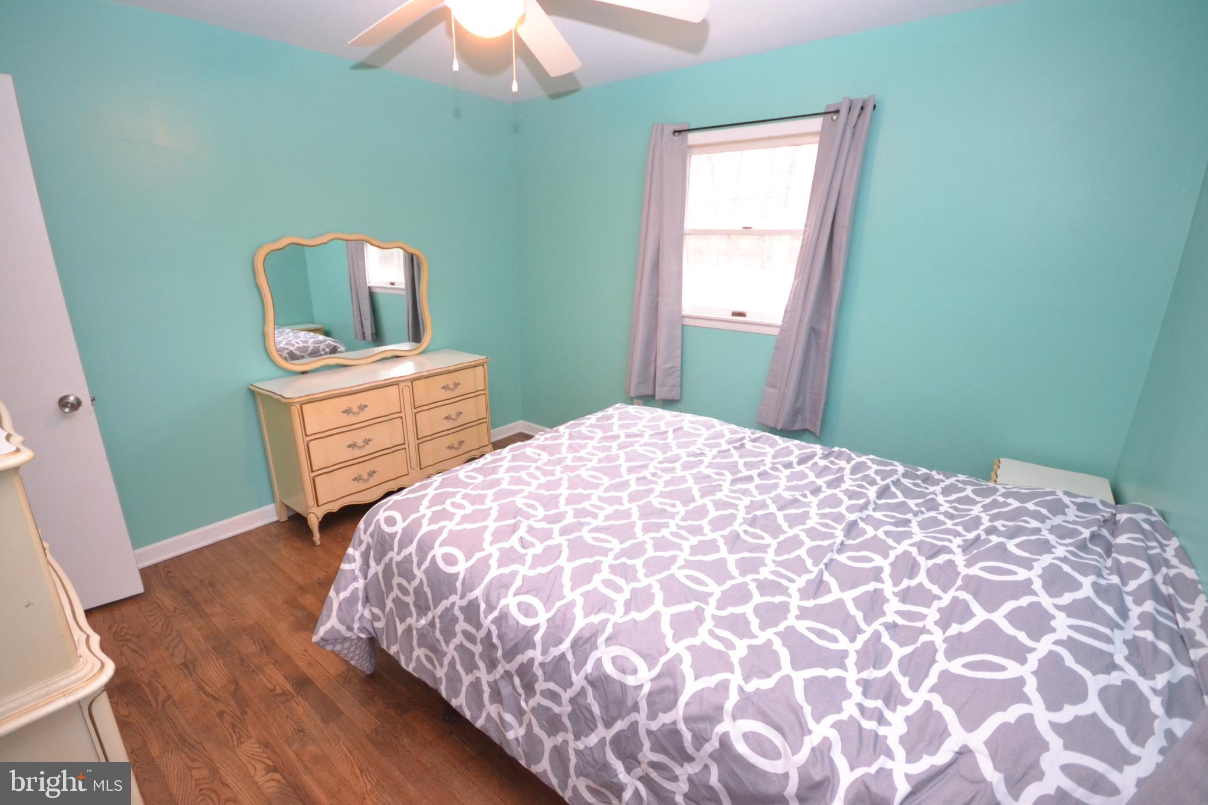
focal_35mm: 15
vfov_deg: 77.3
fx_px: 503
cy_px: 402
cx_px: 604
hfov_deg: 100.4
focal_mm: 10
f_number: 4
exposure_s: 1/60
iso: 3200
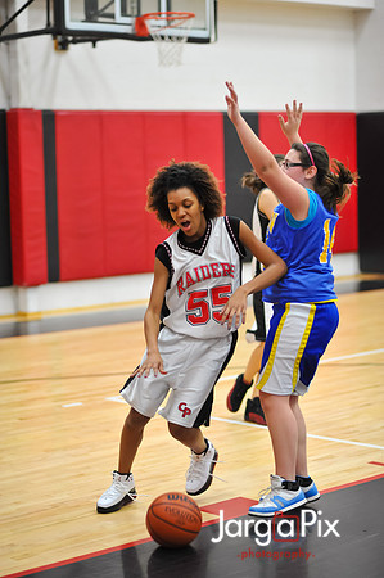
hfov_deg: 16.0
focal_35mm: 85
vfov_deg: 23.9
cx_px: 192
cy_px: 289
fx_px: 1363
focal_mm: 85
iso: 2000
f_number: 2
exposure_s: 1/500
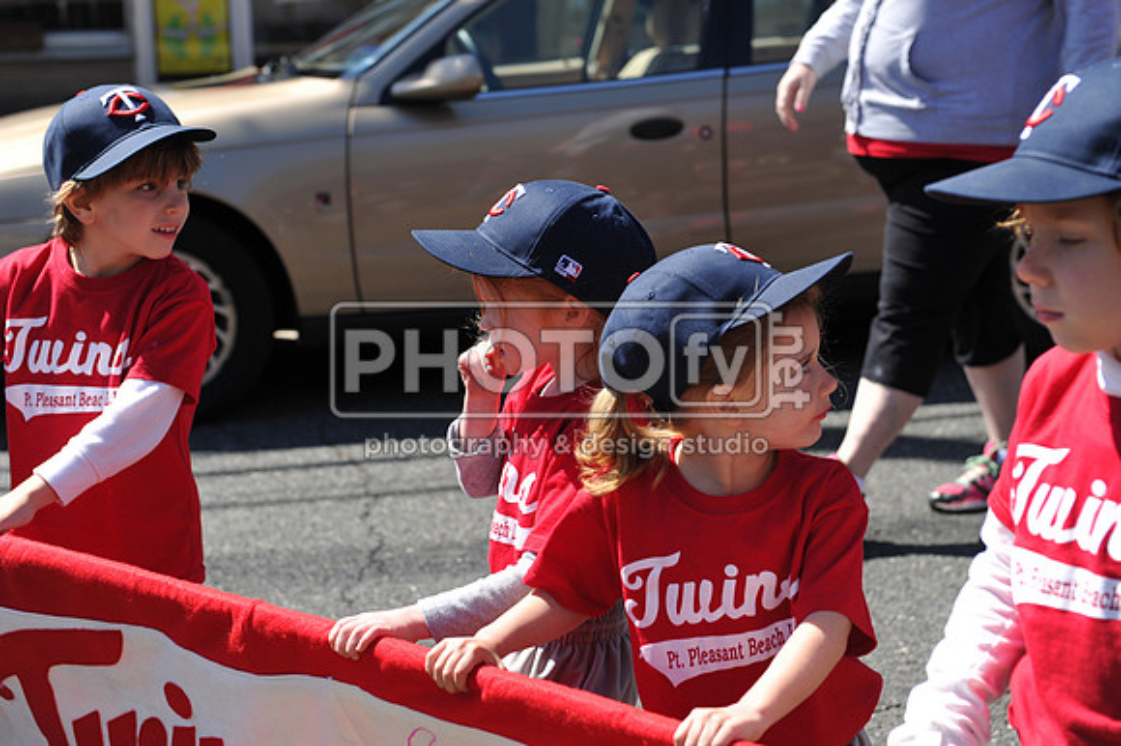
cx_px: 560
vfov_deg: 19.4
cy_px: 373
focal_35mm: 70
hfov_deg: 28.9
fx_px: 2178
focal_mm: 70
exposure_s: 1/500
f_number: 5
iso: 200
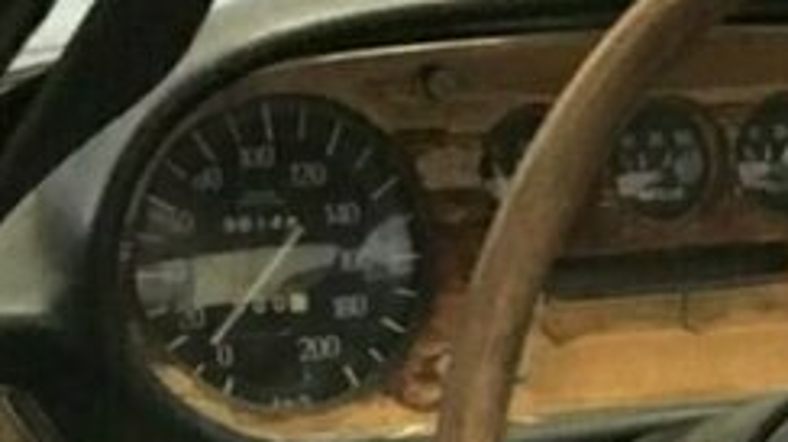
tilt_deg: -28.7
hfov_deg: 14.0
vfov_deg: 7.6
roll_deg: -7.2
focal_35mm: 150
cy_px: 1013
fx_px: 3133
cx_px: 895
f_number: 1.8
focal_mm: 3.99
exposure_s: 1/6
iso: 100
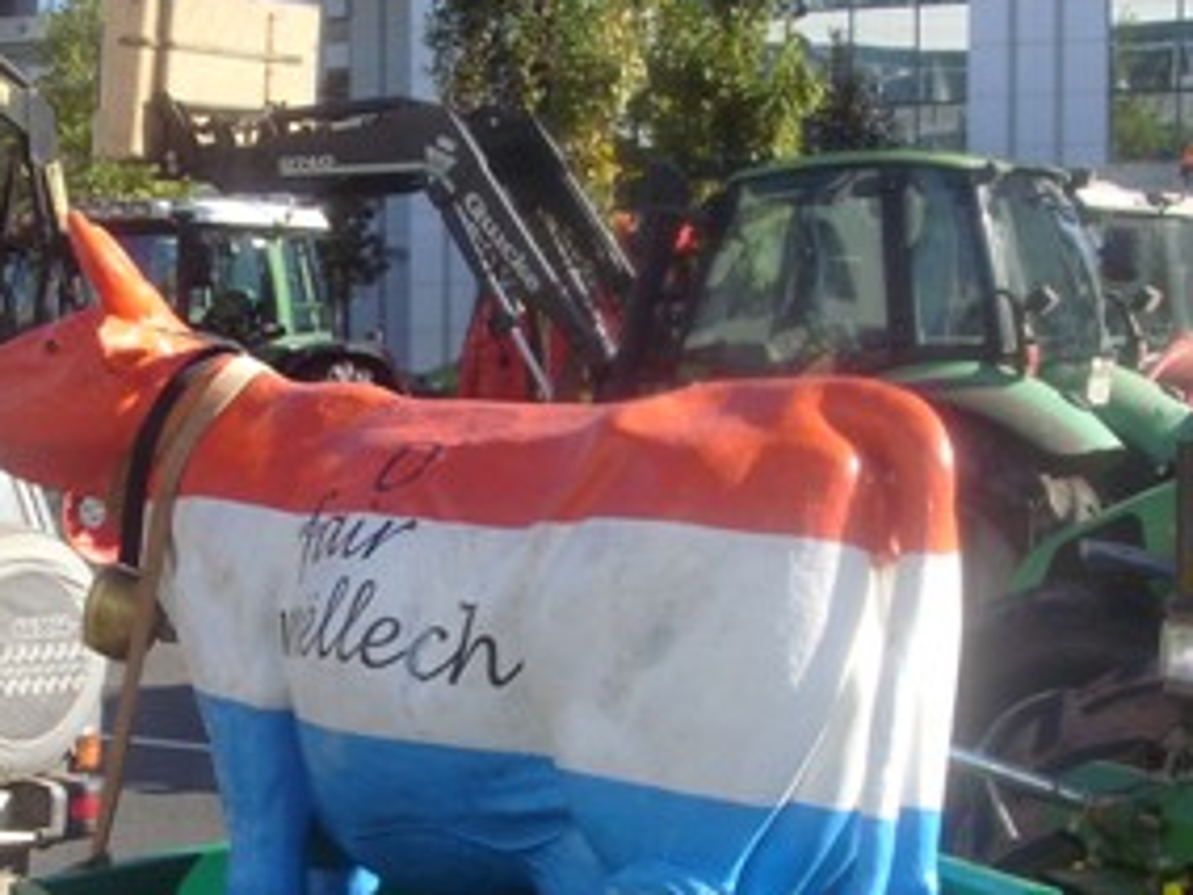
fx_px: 2792
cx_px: 391
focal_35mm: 81
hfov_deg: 24.0
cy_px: 618
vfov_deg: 18.1
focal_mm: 6
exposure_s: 1/250
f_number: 5.5
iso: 80
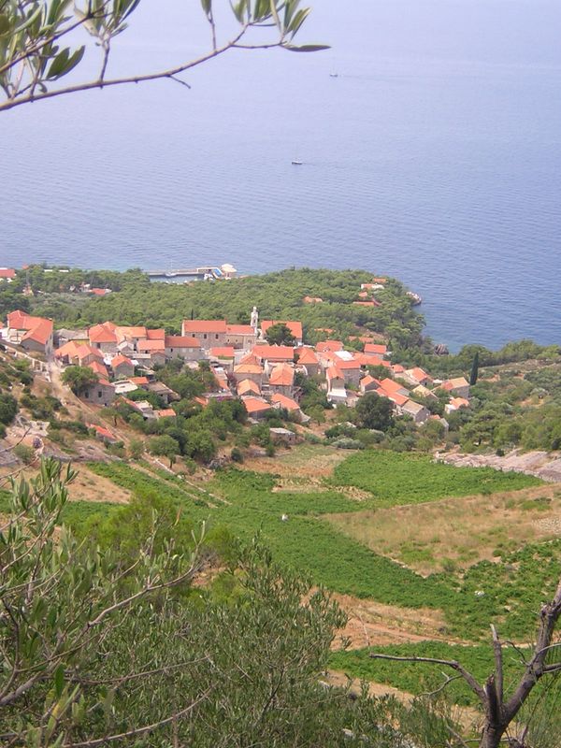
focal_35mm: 70
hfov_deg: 21.0
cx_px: 280
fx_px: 1513
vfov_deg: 27.8
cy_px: 374
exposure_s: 1/319
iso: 100
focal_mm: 9.1
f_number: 3.6
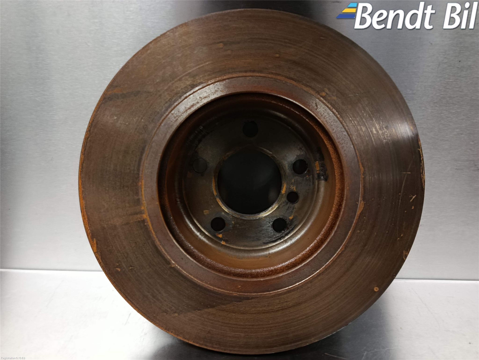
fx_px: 332
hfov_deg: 71.6
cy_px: 180
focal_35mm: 24
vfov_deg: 56.8
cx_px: 240
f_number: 1.7
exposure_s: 1/50
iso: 906
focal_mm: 5.24
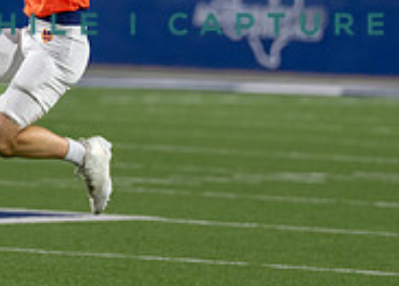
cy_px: -82
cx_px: -55
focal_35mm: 725
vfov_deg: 2.0
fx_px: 8222
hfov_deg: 2.8
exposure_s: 1/1250
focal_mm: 200
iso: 2000
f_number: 2.8
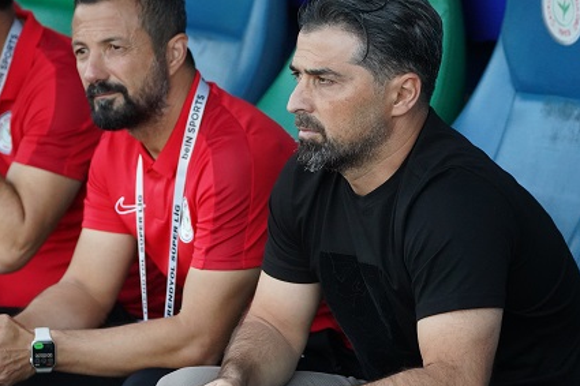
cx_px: 205
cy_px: 162
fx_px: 4686
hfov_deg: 7.1
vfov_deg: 4.7
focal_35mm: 291
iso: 8000
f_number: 5.6
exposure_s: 1/2000
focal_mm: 206
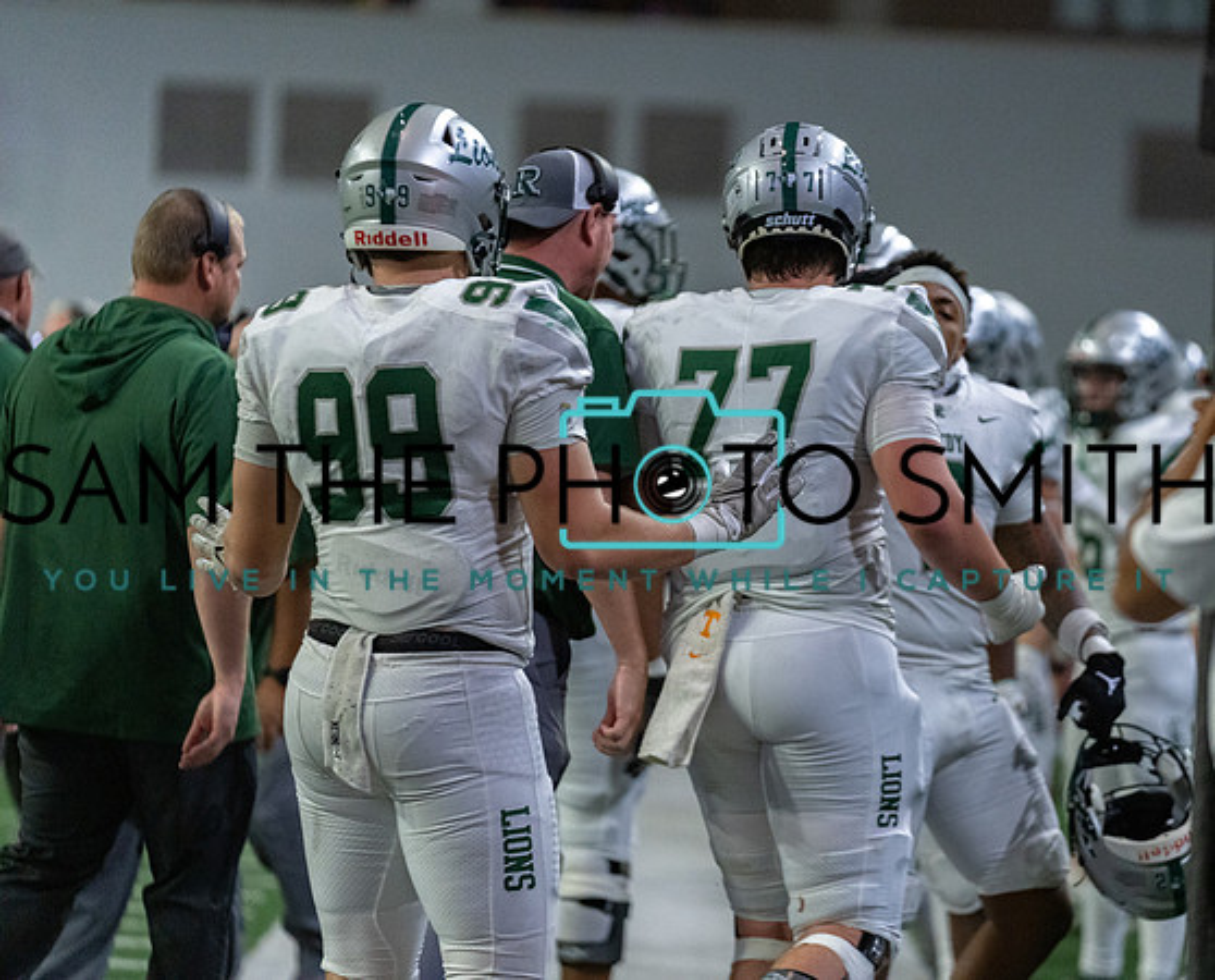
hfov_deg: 8.1
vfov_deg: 6.6
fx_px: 8550
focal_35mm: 237
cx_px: 770
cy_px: 467
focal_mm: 200
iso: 4000
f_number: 2.8
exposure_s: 1/1250
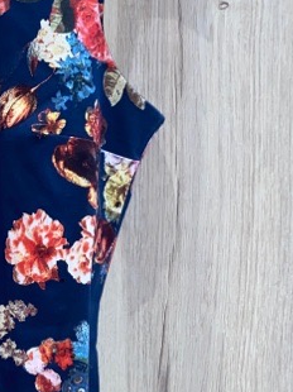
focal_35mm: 84
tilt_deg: -7.6
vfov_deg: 23.1
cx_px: -120
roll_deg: +0.6
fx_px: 949
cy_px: 287
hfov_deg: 16.3
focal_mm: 4.25
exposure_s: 1/17
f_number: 1.8
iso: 32
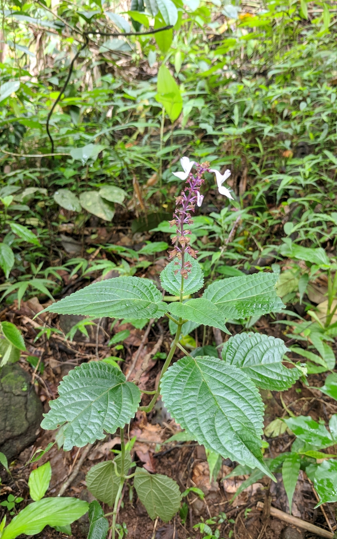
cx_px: 172
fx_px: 411
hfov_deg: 44.5
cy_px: 266
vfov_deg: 66.5
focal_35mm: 28
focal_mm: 4.67
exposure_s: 1/50
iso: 158
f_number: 2
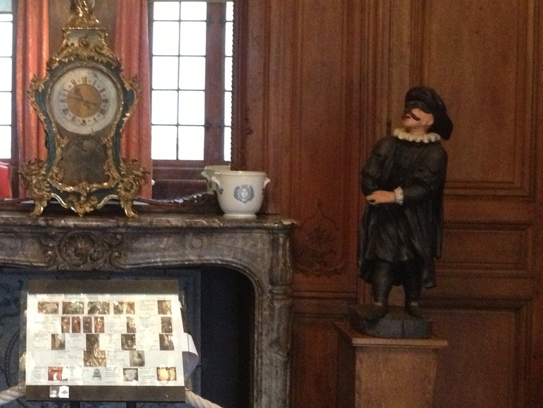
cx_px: 36
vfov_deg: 20.7
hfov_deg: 26.3
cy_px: 148
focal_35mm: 71
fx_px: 1114
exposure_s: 1/15
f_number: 2.4
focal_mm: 4.28
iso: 500
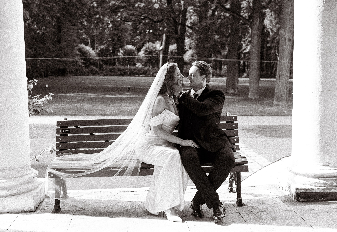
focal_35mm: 52
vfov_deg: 26.3
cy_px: 116
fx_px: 495
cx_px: 163
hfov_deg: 37.6
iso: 125
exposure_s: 1/160
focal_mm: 50
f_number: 3.5
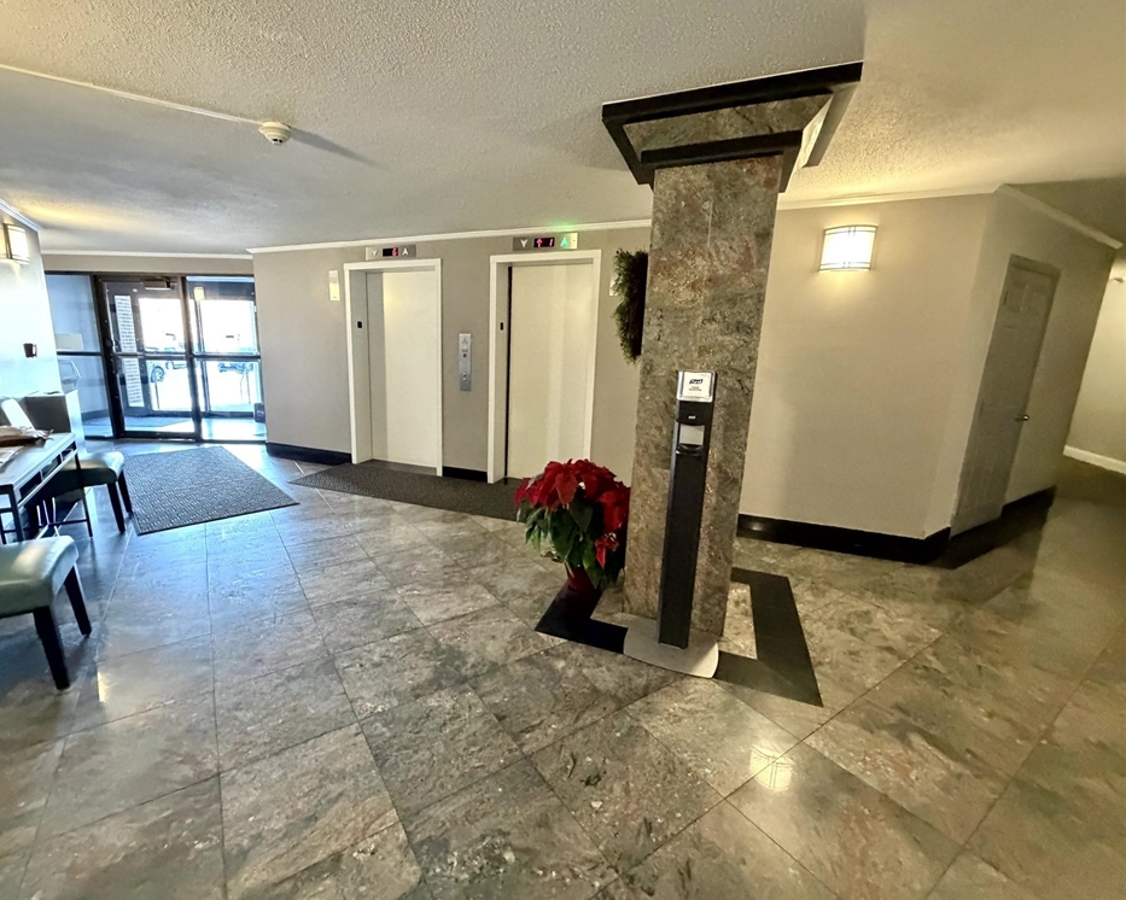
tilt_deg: -7.5
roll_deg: +1.5
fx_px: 500
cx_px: 509
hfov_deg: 96.5
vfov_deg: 84.0
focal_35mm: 15
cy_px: 445
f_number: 2.2
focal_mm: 2.22
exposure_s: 1/60
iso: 800
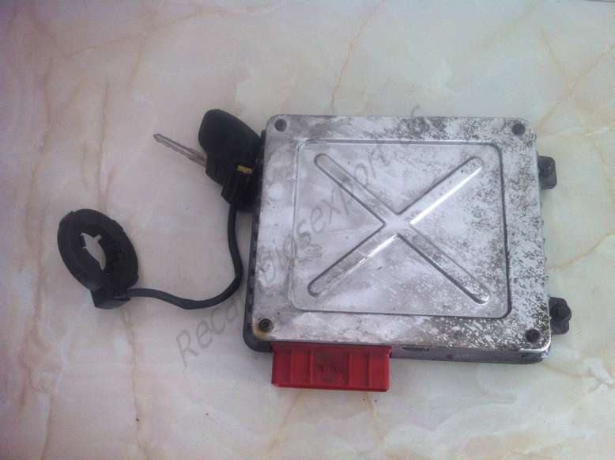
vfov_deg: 40.6
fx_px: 621
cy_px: 230
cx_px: 308
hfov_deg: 52.7
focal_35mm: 35
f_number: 2.8
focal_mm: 3.85
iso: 125
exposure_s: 1/100
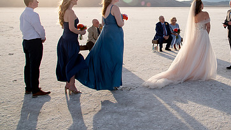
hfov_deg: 47.0
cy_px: 19
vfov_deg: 28.1
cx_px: 182
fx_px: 251
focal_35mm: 41
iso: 200
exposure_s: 1/320
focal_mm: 24
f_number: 8
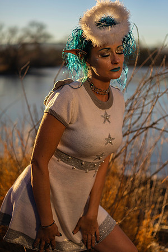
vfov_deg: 36.2
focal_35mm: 55
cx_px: 84
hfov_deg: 24.6
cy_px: 126
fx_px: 385
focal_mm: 55
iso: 100
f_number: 1.8
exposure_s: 1/3200
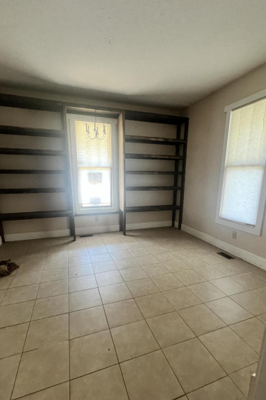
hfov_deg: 73.7
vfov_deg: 96.4
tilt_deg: -12.5
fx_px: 177
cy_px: 222
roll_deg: -0.3
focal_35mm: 16
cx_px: 138
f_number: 1.8
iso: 320
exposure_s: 1/60
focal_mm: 1.57
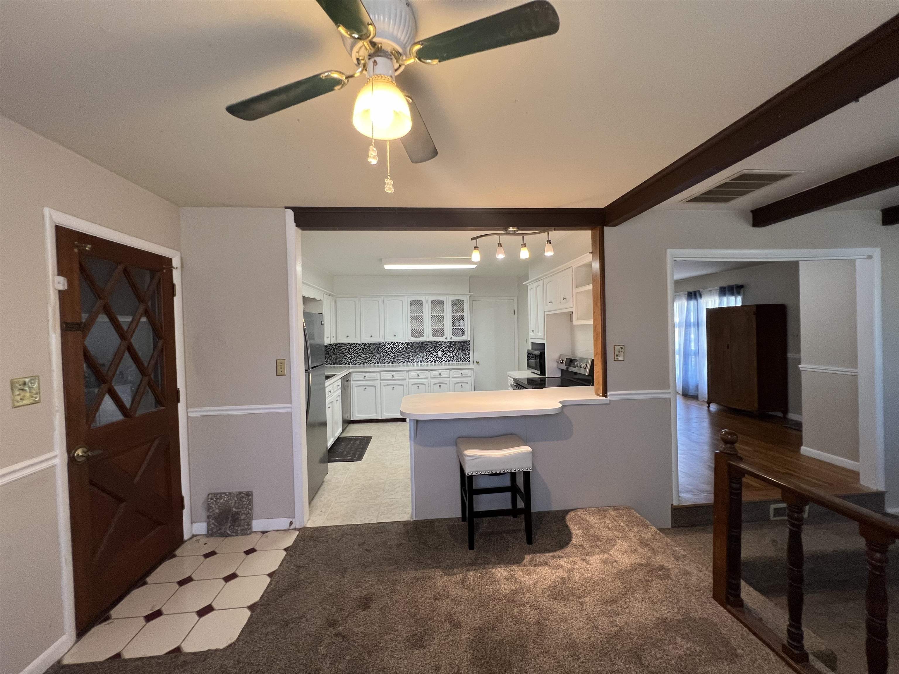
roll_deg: +1.0
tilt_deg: -1.1
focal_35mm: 13
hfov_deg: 106.2
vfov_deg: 89.9
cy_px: 337
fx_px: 338
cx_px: 450
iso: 200
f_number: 1.8
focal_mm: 1.57
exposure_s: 1/60
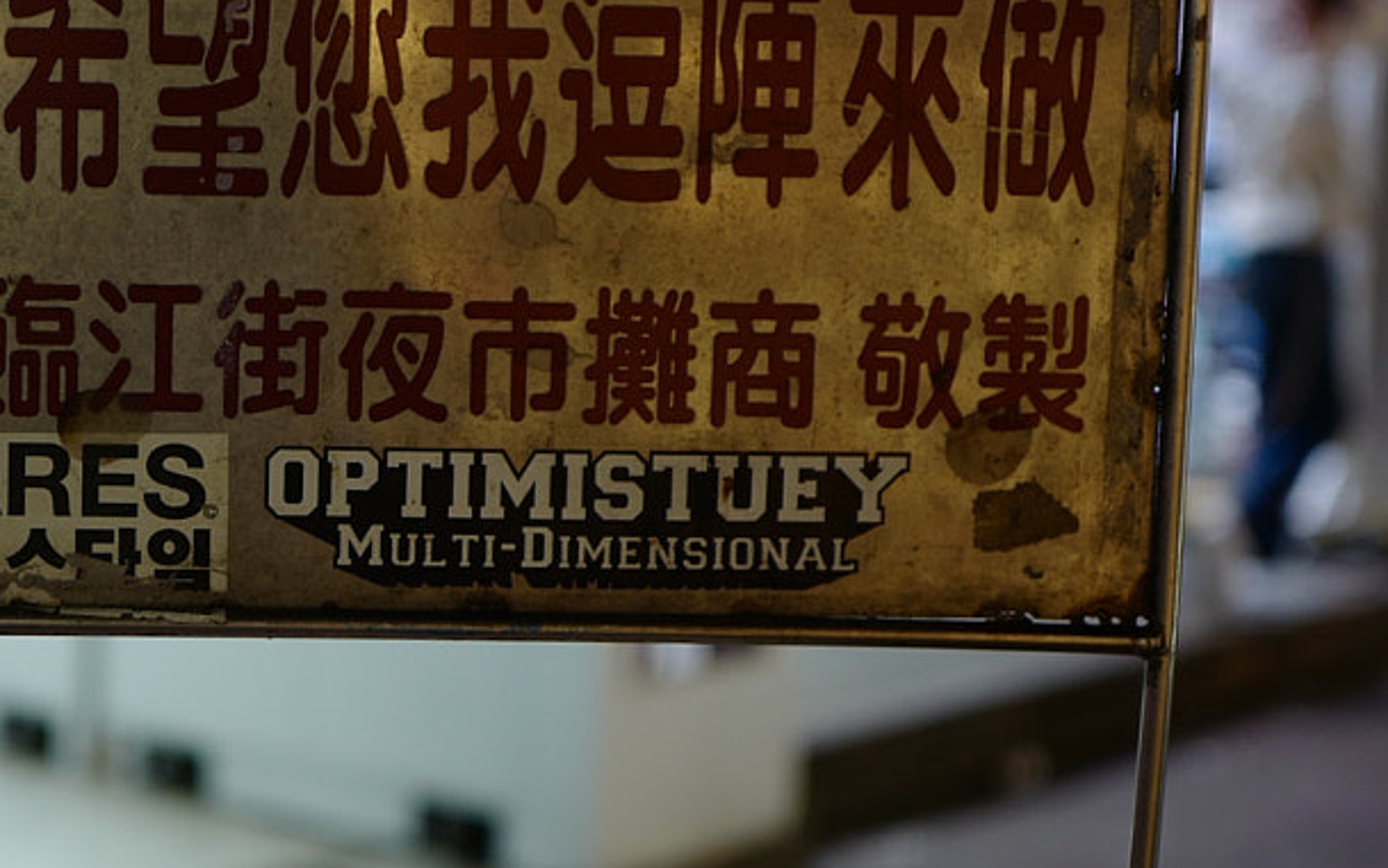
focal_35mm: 75
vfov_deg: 17.4
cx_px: 399
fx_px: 2838
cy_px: 400
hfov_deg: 27.2
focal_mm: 28
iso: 125
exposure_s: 1/80
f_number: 1.7
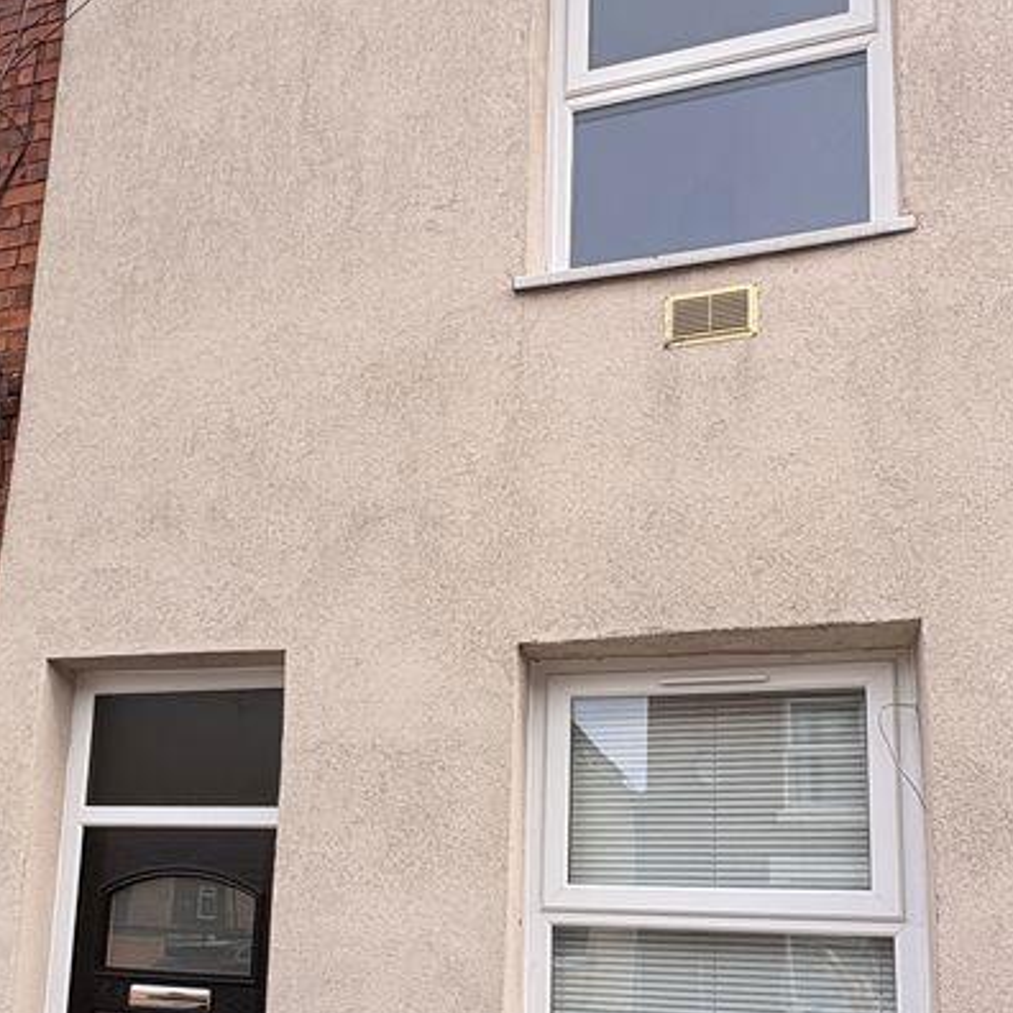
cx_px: 443
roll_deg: -1.7
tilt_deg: +9.7
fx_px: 1059
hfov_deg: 51.0
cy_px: 767
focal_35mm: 32
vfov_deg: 49.0
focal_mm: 2.22
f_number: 2.2
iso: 40
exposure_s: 1/910
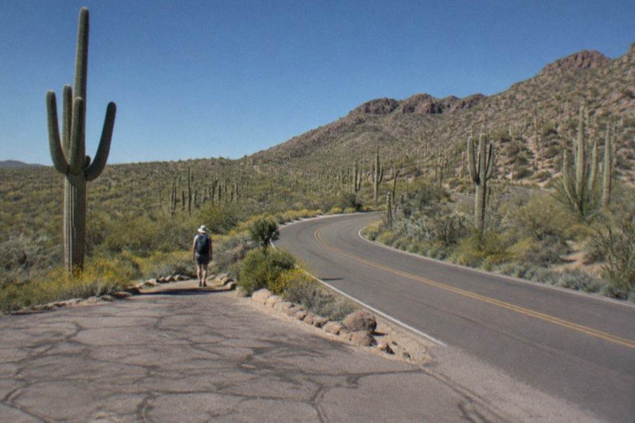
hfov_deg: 41.9
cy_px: 212
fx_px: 829
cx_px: 318
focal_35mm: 47
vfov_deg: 28.6
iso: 500
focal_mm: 47
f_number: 5.6
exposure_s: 1/800
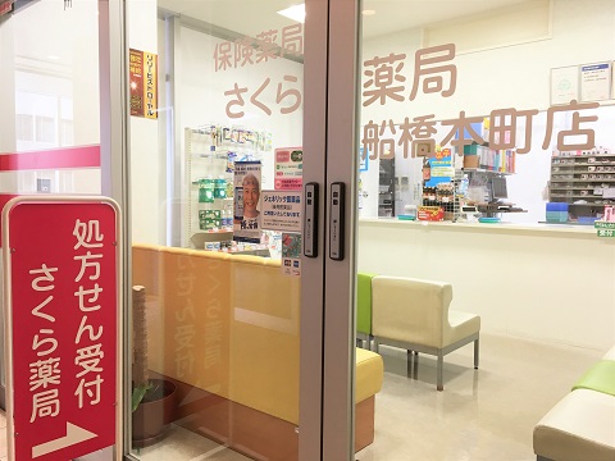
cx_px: 308
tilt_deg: -2.6
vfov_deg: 48.2
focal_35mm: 29
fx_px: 515
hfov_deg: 61.7
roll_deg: -1.7
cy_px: 230
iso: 32
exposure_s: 1/40
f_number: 2.2
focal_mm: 4.15
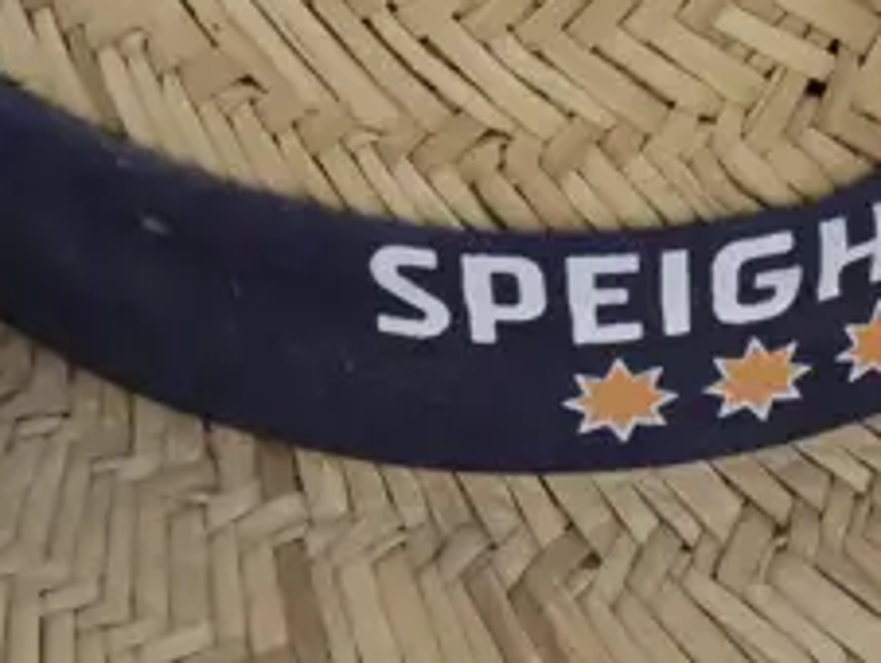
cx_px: 1099
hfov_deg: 14.9
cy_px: 603
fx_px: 3236
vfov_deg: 11.6
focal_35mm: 127
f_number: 3.5
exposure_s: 1/40
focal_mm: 14
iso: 3200
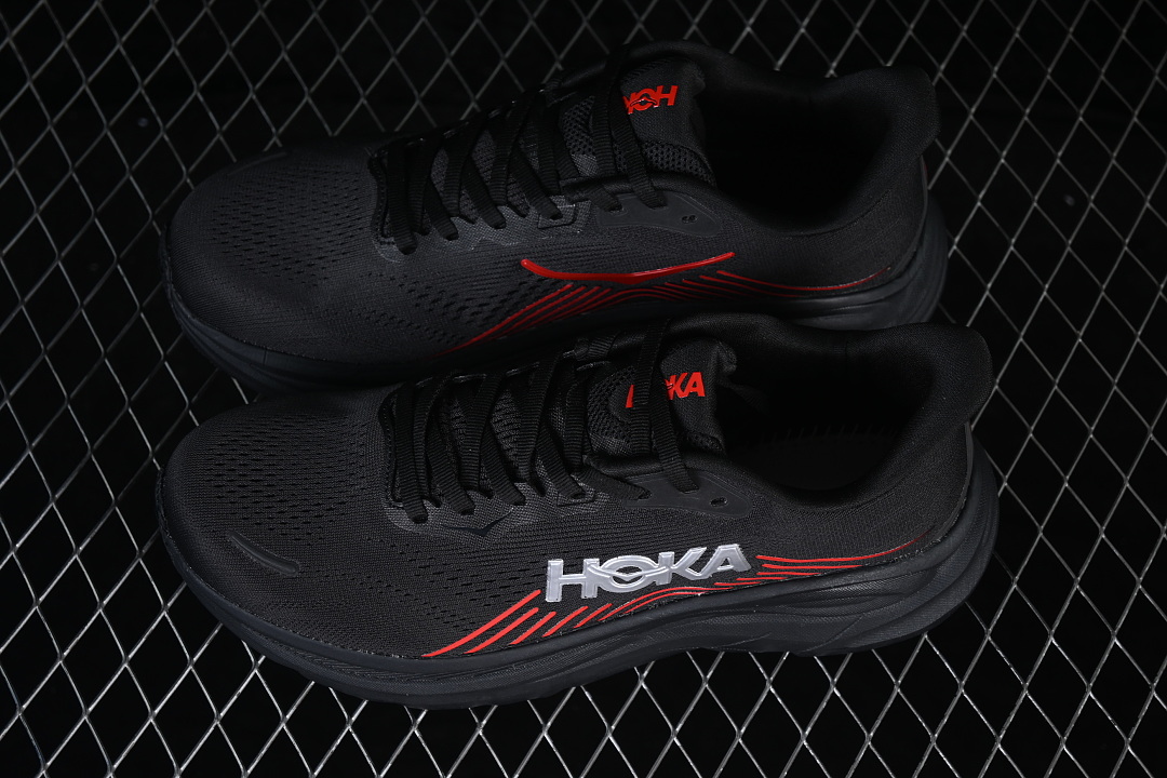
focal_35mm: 75
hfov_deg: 27.0
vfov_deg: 18.2
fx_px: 2431
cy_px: 389
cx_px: 584
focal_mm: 50
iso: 160
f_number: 6.3
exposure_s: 1/60
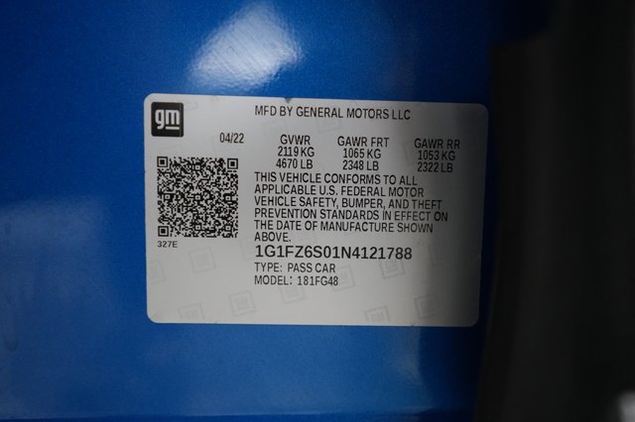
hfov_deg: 65.5
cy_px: 211
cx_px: 318
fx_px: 494
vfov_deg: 46.4
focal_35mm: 28
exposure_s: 1/125
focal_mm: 28
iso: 5000
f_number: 2.8
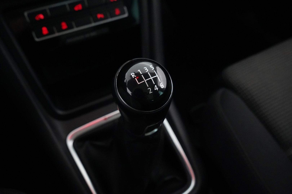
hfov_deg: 65.5
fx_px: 227
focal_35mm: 28
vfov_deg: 46.4
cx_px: 146
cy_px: 97
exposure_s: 1/50
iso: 12800
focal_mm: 28
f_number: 6.3
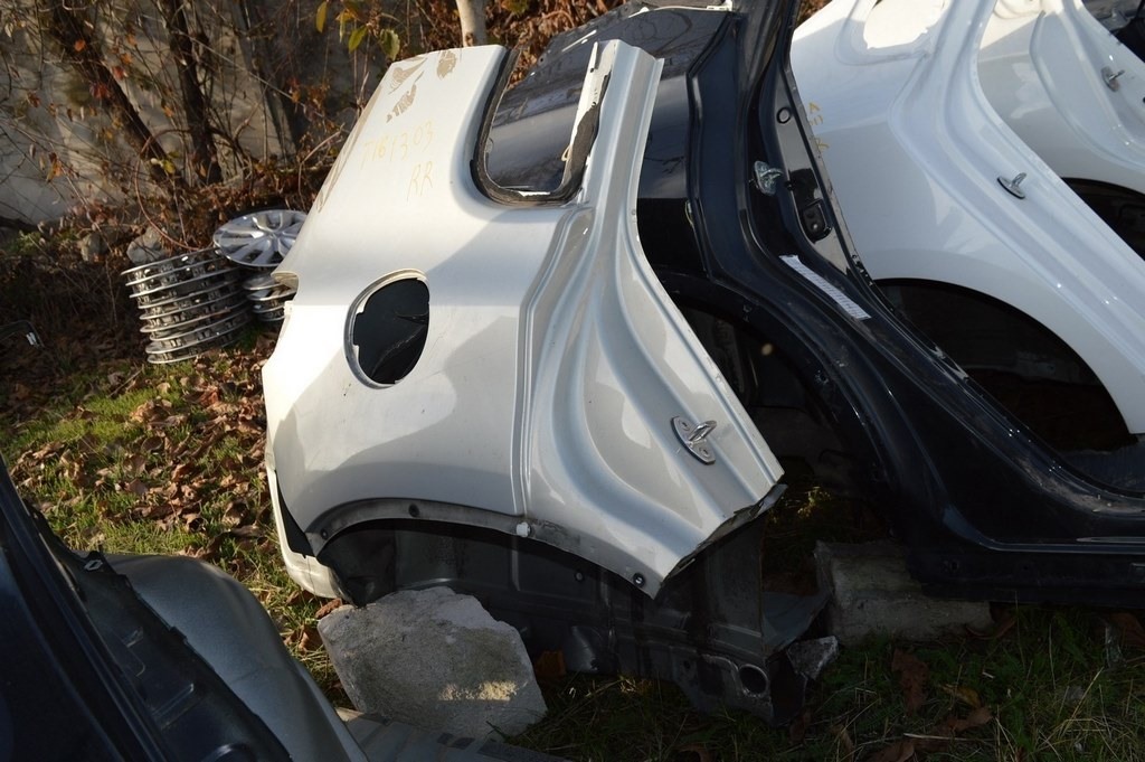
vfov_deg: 43.5
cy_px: 381
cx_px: 572
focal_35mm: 30
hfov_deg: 62.0
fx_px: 953
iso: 100
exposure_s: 1/200
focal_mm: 20
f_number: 7.1
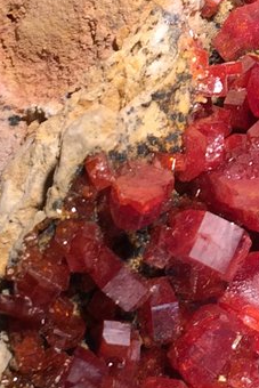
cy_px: 29
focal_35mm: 142
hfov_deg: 9.5
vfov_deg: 14.3
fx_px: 1531
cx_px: 330
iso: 32
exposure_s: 1/60
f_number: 2.2
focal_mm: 4.15
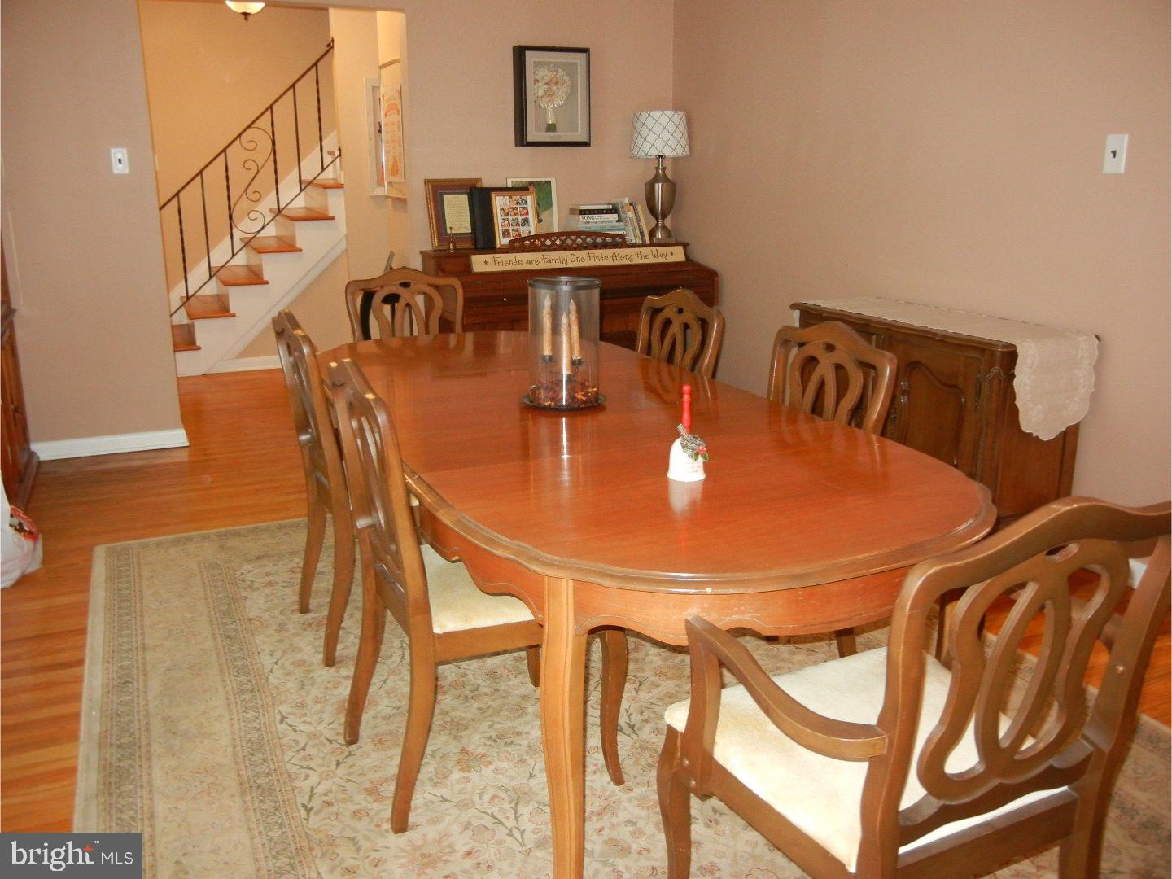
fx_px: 1016
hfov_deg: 60.0
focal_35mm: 30
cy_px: 440
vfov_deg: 46.8
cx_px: 586
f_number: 3.5
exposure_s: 1/30
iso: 434
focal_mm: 5.4
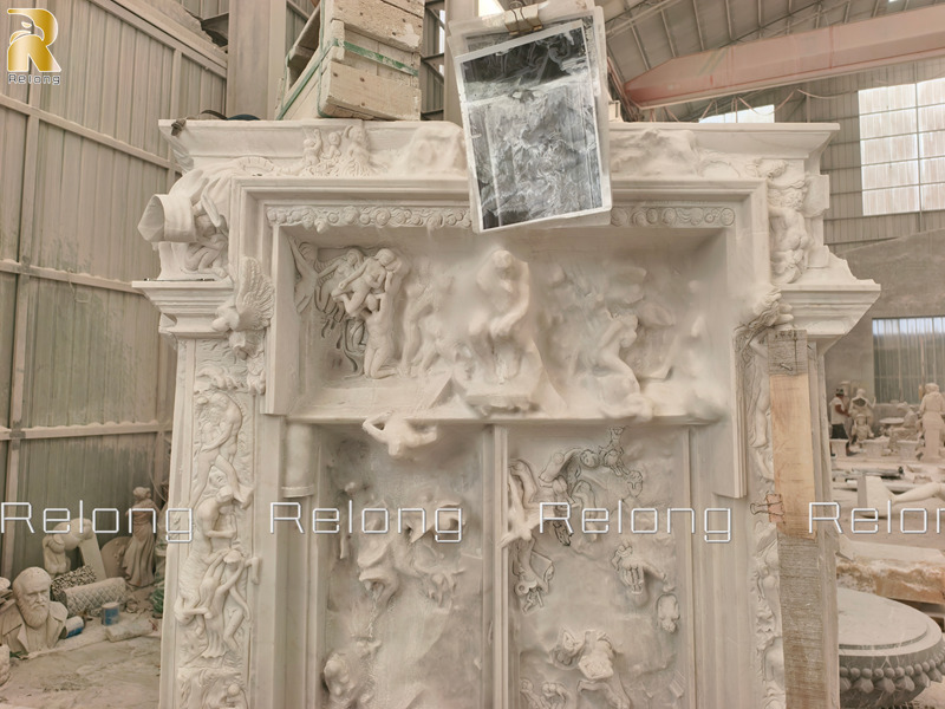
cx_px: 472
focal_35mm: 23
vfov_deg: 58.9
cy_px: 354
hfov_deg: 73.9
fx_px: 628
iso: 72
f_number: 1.57
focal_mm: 6.54
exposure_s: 1/252
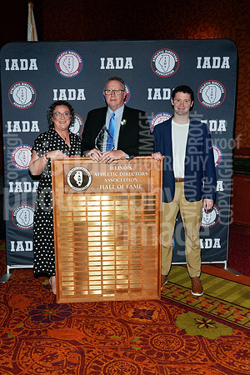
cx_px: 125
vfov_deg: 47.9
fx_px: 422
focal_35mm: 40
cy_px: 188
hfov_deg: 33.0
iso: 800
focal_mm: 27
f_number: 9
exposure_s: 1/125
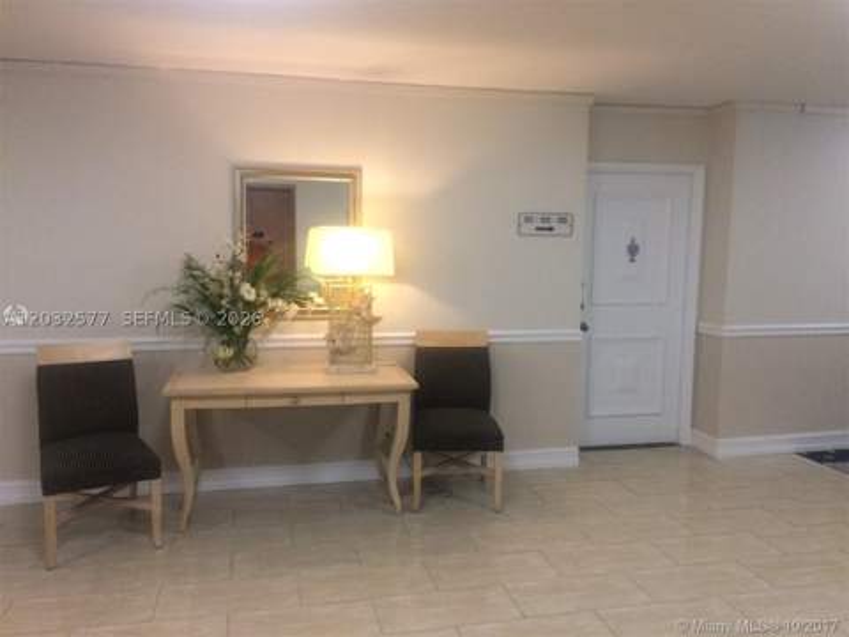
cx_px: 424
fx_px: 711
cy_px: 318
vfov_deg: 48.2
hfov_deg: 61.7
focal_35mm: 29
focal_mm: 4.15
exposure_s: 1/30
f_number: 2.2
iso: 200
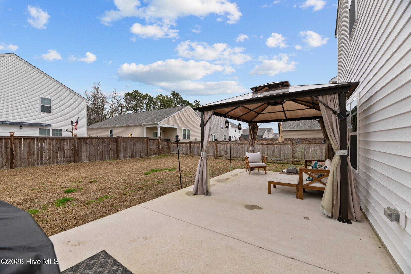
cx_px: 206
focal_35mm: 14
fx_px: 160
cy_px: 137
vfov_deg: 81.2
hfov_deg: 104.3
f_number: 9
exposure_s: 1/100
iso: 400
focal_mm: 14
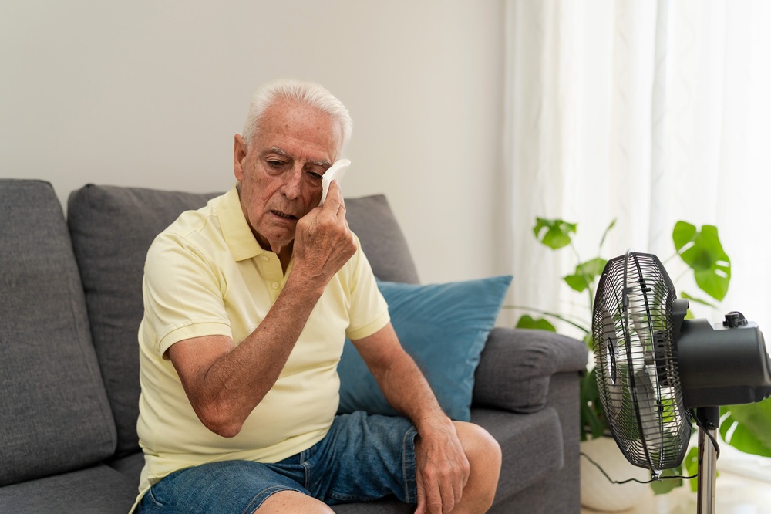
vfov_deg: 37.8
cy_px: 257
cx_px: 386
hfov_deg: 54.5
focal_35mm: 35
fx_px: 749
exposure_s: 1/200
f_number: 2.5
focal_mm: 35
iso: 400
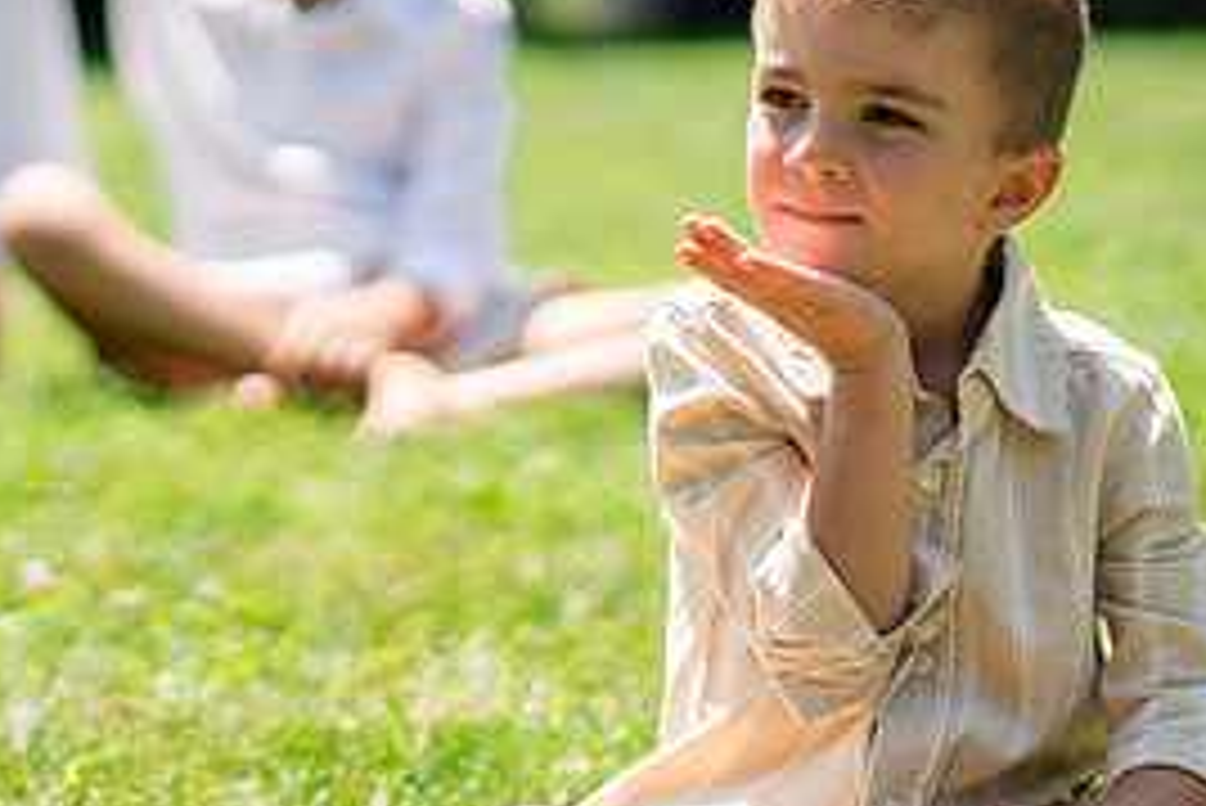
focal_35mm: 184
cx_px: 252
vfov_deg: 7.5
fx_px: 6167
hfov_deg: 11.1
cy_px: 344
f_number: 2
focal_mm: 85
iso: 320
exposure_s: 1/6400
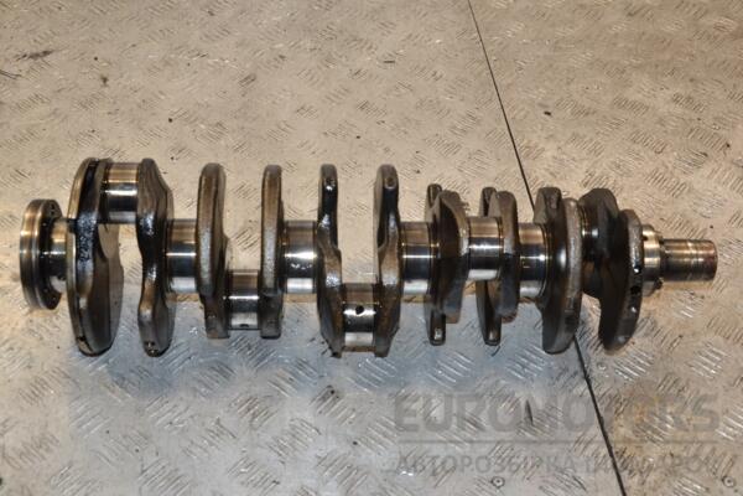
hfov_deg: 46.4
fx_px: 867
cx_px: 372
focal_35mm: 42
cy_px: 248
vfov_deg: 31.9
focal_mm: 28
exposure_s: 1/200
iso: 800
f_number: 8
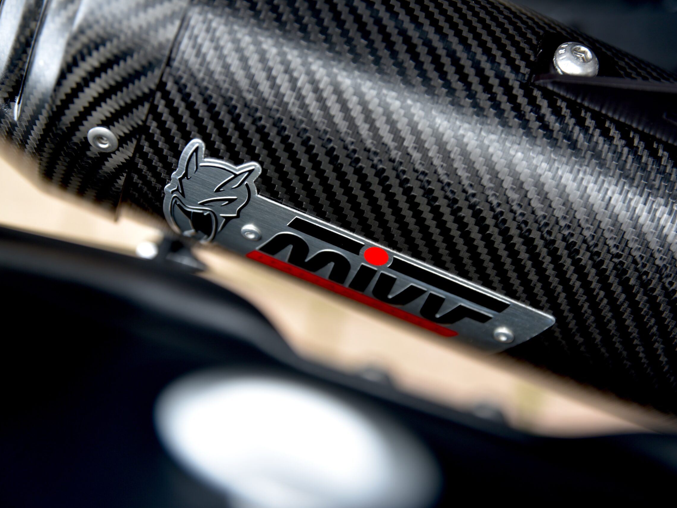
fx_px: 1486
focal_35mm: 76
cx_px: 328
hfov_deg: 25.7
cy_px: 255
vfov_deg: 19.4
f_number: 3.2
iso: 100
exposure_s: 1/60
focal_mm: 70
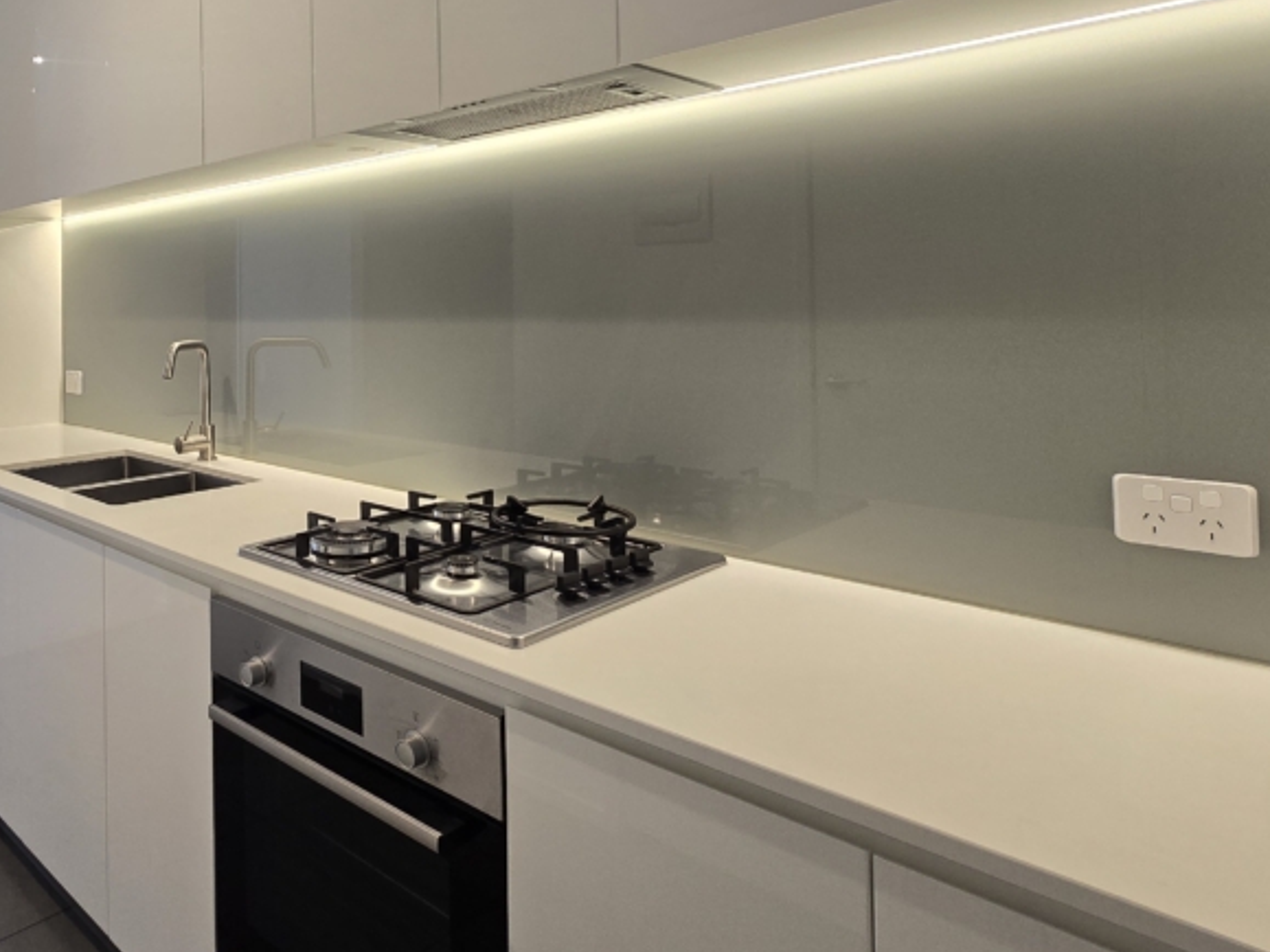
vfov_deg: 56.7
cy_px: 272
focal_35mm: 23
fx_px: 844
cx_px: 351
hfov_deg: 70.0
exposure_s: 1/50
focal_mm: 2.2
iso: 80
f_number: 2.2
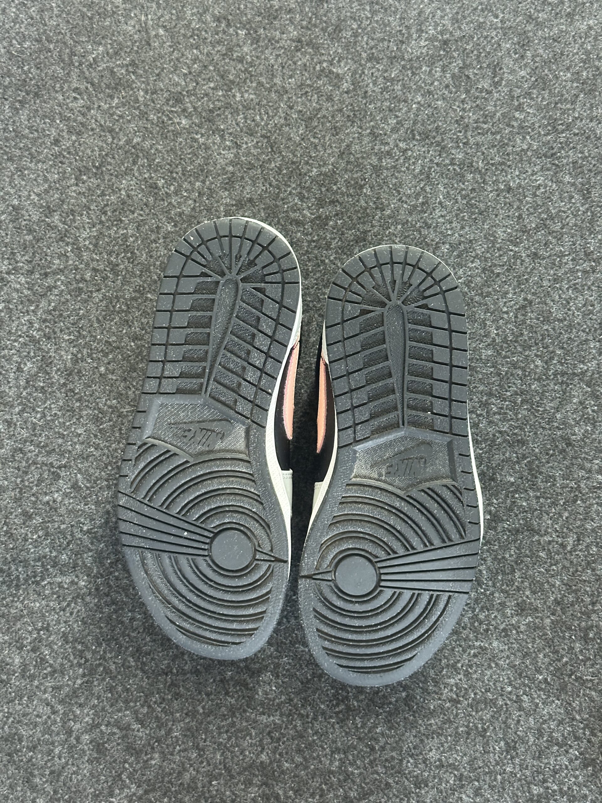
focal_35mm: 48
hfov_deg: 30.3
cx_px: 301
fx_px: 1113
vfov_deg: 39.7
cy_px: 402
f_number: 1.78
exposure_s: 1/25
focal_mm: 6.86
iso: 500
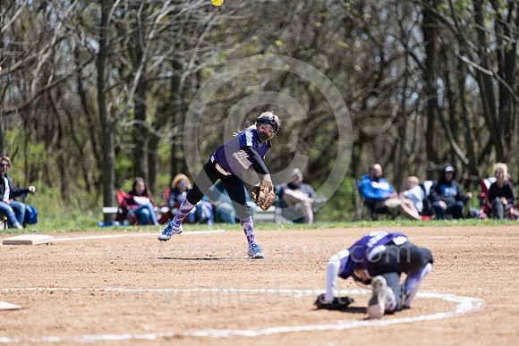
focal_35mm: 200
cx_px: 260
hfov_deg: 10.3
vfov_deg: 6.9
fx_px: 2884
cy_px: 173
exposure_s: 1/1600
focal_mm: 200
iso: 200
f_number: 3.2
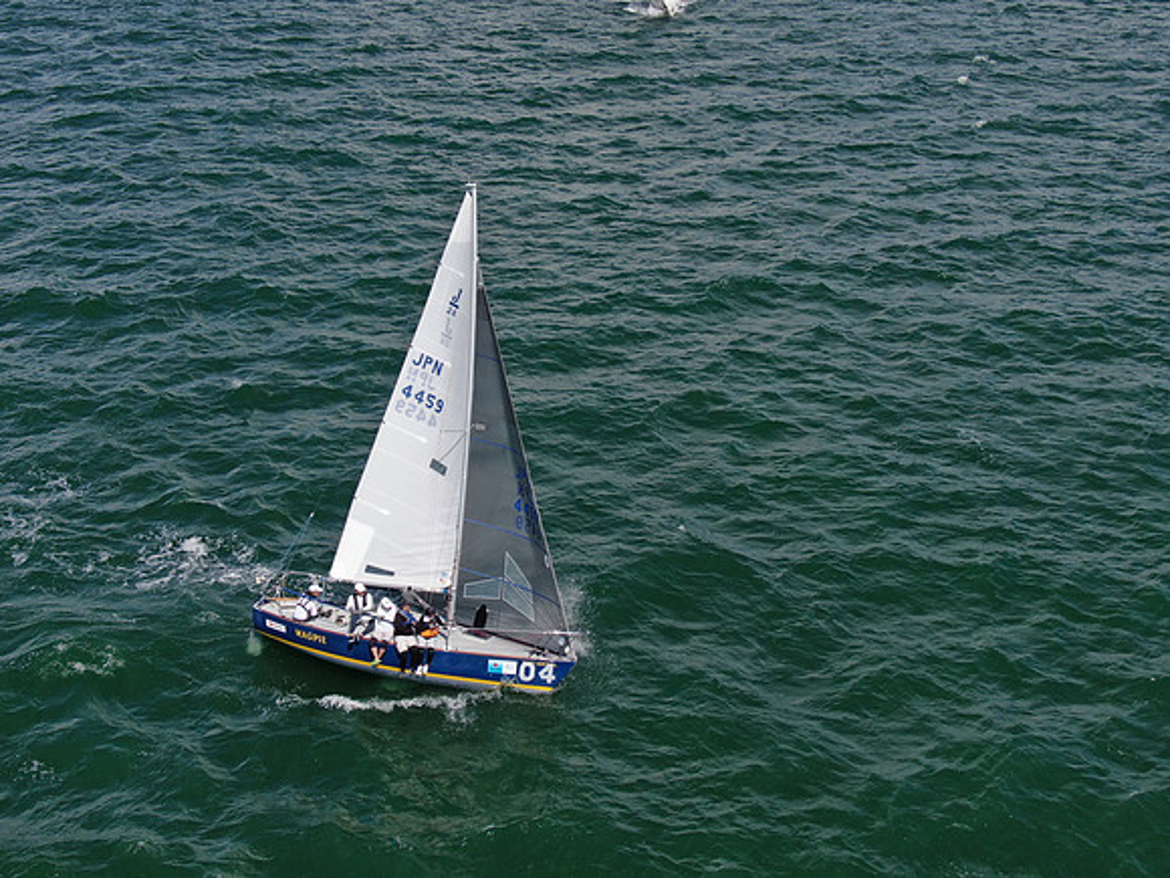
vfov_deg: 30.3
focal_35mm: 48
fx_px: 1622
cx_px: 585
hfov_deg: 39.7
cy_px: 439
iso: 100
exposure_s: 1/1000
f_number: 3.8
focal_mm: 8.6
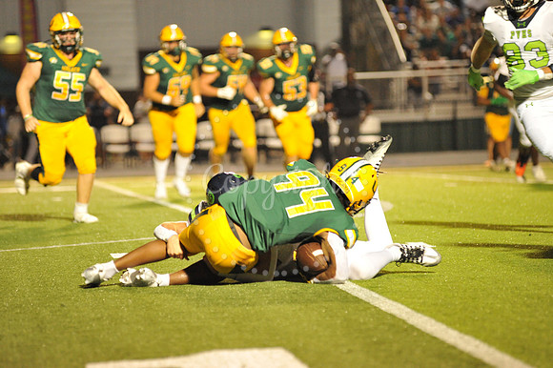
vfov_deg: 6.9
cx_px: 276
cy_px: 184
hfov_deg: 10.3
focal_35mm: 200
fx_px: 3070
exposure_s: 1/320
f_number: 4
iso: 6400
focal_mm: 200
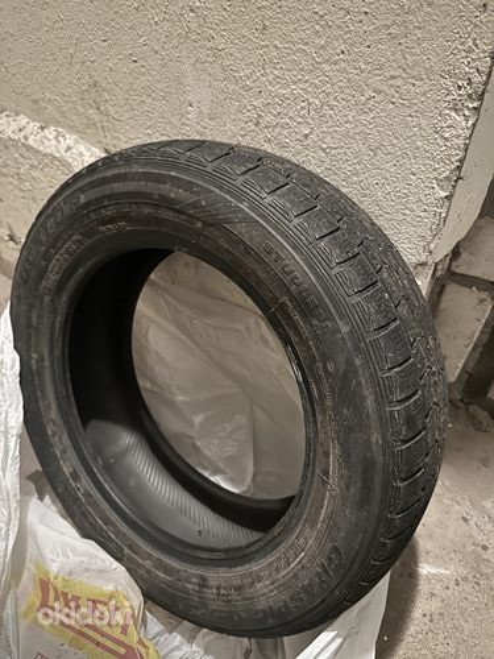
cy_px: 330
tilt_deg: -43.4
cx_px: 247
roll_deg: -0.6
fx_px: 457
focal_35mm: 24
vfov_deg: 71.6
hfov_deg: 56.8
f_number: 1.78
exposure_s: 1/18
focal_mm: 6.86
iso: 2000
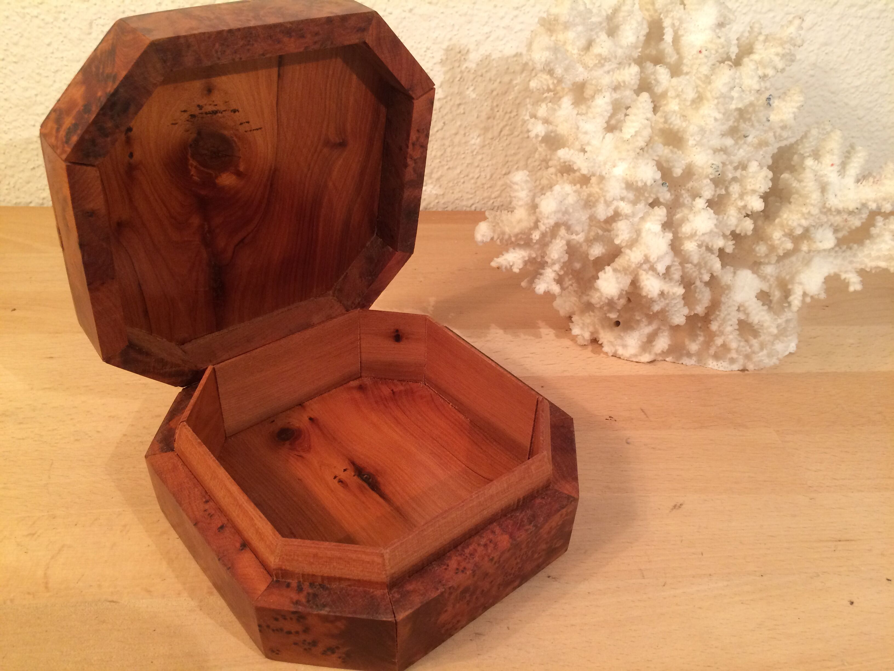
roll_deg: -3.6
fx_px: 749
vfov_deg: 48.2
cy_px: 336
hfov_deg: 61.7
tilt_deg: -34.4
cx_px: 447
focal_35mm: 29
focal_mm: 4.15
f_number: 2.2
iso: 80
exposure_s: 1/33
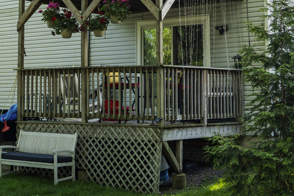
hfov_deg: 21.4
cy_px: -22
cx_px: 99
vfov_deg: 14.1
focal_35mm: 95
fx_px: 776
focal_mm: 30
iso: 200
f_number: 9
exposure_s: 1/10
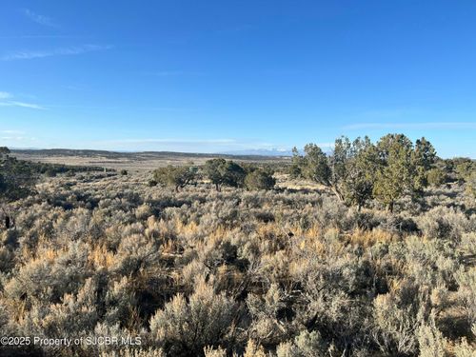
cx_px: 238
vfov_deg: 53.1
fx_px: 358
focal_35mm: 26
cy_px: 178
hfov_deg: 67.3
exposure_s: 1/2410
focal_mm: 5.1
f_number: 1.6
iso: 50
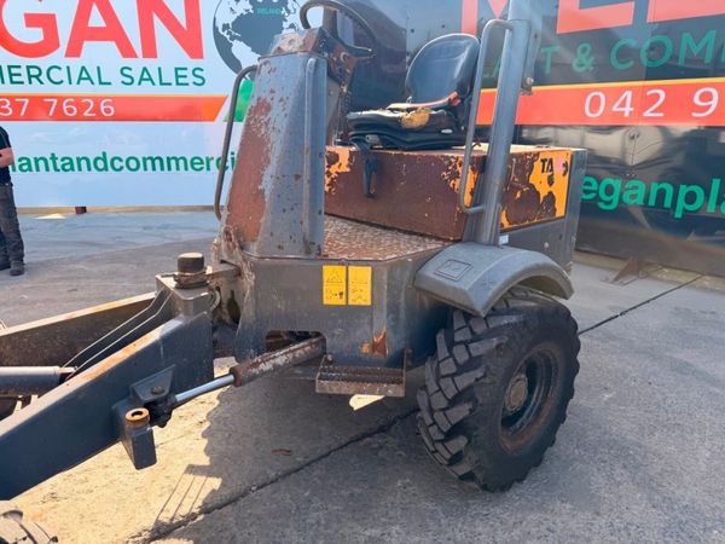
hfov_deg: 71.6
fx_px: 503
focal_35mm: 24
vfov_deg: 56.8
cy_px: 272
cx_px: 362
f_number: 1.78
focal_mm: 6.76
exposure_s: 1/931
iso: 80
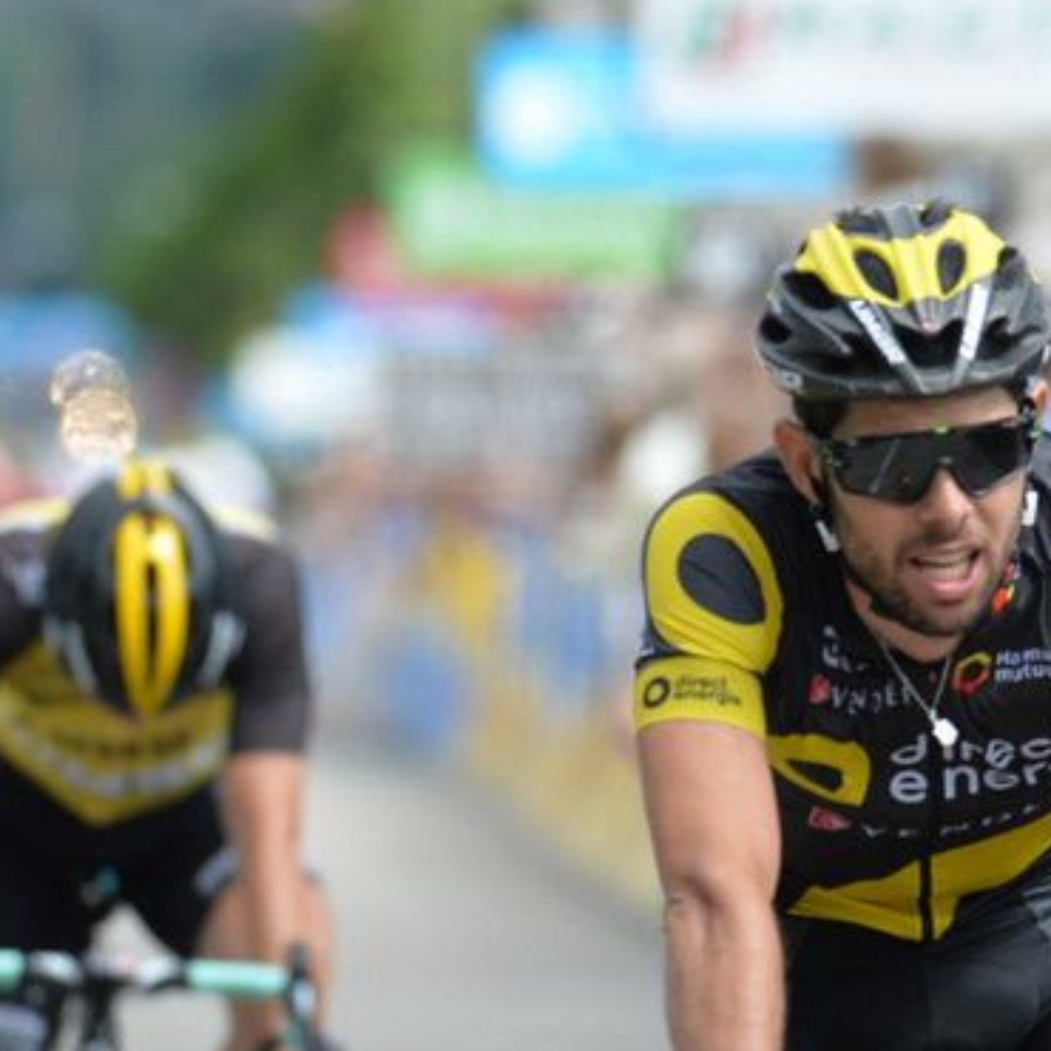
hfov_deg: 2.1
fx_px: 28408
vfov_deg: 2.1
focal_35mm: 827
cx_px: 628
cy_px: 668
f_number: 5.6
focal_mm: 300
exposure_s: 1/2000
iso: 640
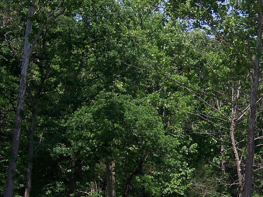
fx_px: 1428
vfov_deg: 7.9
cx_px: 285
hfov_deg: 10.4
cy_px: 202
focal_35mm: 188
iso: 64
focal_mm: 13.2
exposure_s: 1/640
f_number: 3.2
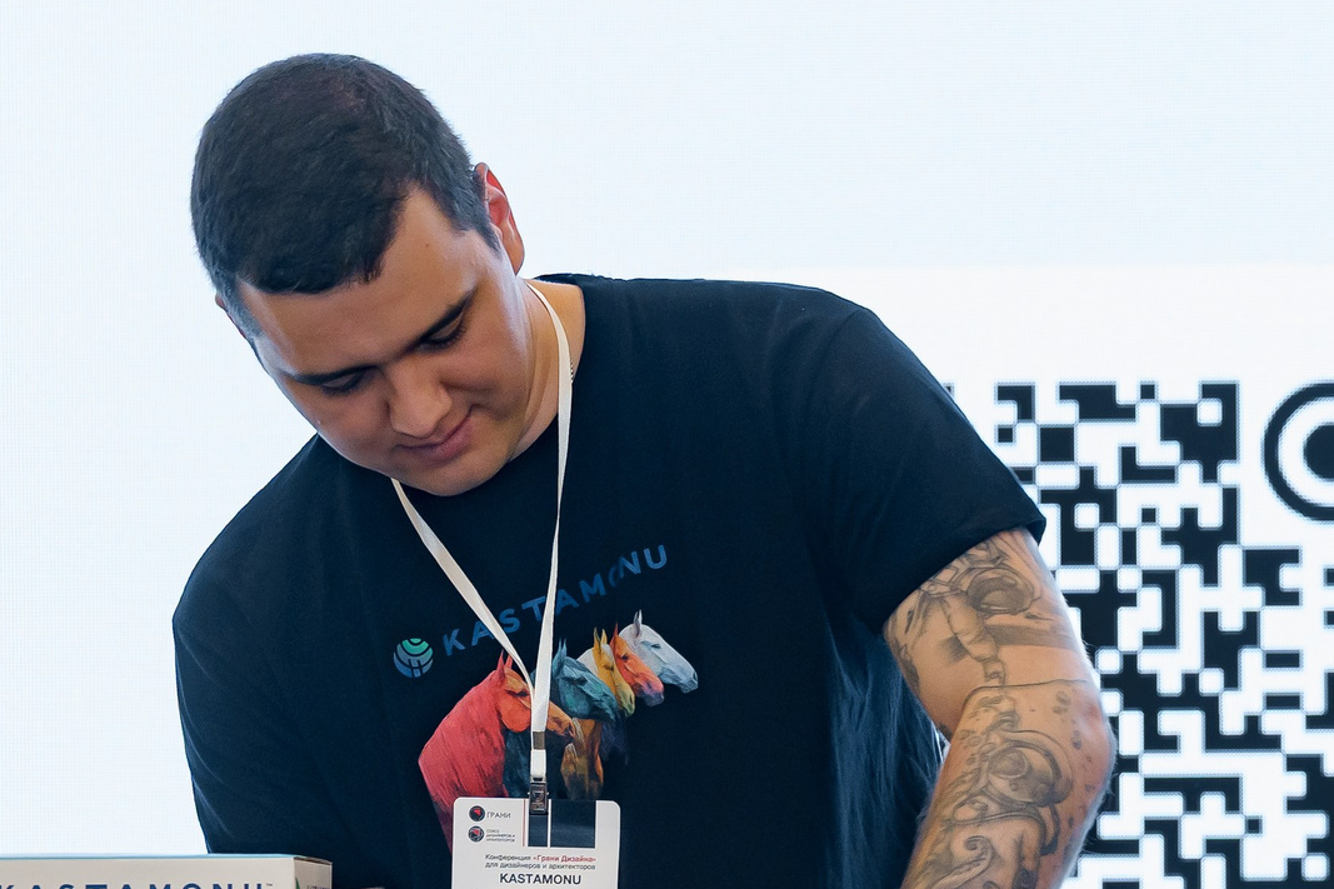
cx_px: 929
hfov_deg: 8.6
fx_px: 8891
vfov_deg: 5.7
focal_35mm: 240
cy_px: 690
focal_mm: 100
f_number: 4
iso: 1000
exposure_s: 1/125
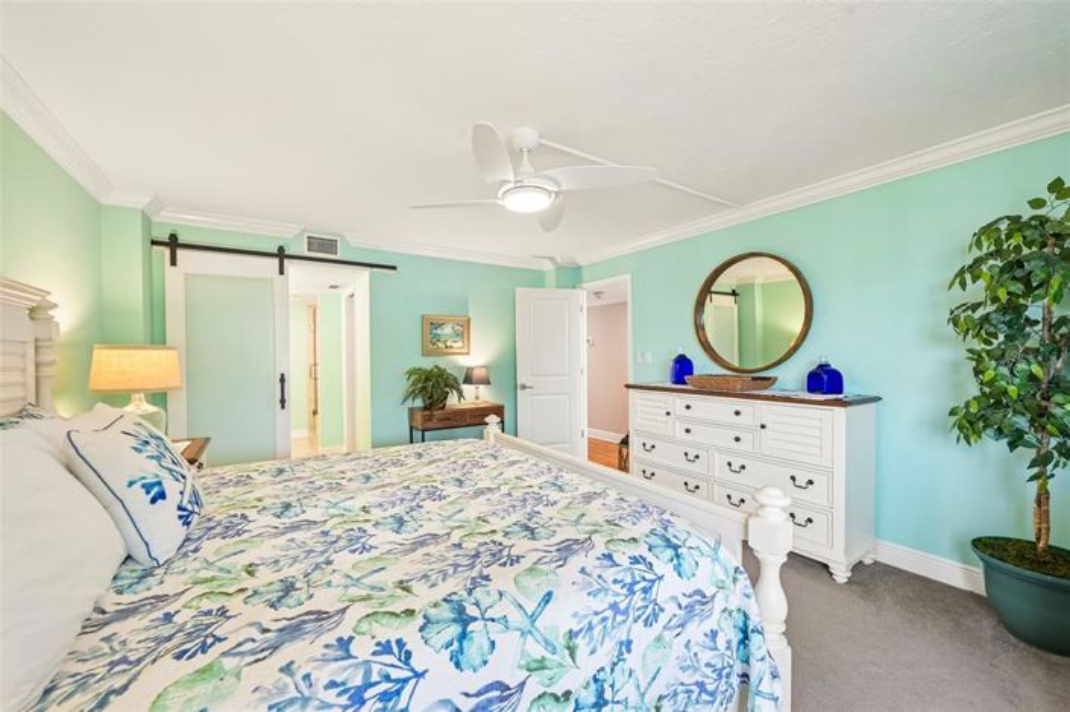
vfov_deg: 81.1
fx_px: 416
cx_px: 535
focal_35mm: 14
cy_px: 356
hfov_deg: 104.3
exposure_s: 1/15
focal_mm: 14
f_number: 8
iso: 400
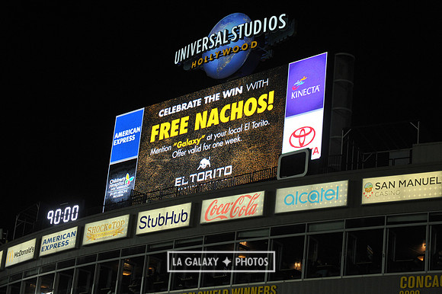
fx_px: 1104
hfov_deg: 22.6
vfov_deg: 15.2
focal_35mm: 90
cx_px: 221
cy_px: 147
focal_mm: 90
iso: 1600
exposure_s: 1/200
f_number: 8
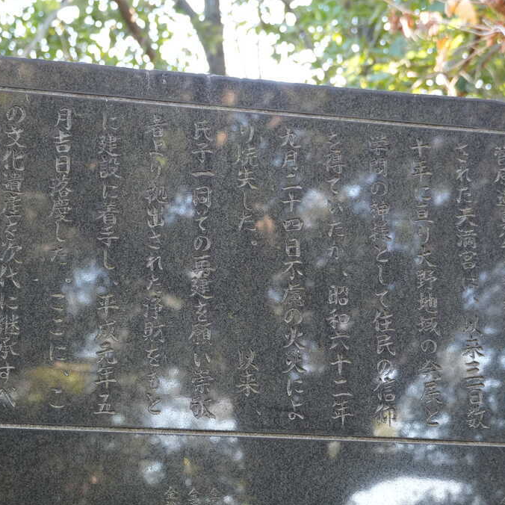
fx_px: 1403
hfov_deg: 20.4
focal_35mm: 85
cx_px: 228
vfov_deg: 20.4
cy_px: 254
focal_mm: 44
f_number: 5
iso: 2500
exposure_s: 1/160
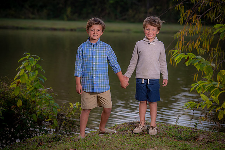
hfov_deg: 18.3
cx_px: 112
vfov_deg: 12.2
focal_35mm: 112
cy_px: 75
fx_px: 700
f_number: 4
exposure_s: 1/160
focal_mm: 112
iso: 200
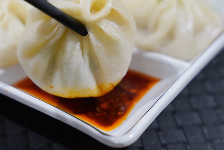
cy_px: 65
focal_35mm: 112
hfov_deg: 18.2
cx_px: 74
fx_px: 697
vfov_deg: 12.2
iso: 1000
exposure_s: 1/80
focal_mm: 75
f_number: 4
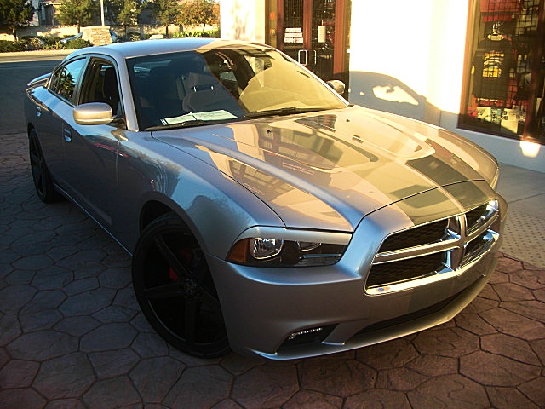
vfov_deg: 39.7
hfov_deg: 51.4
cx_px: 272
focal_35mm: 36
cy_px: 204
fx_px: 567
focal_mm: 6.3
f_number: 2.8
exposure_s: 1/160
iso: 50
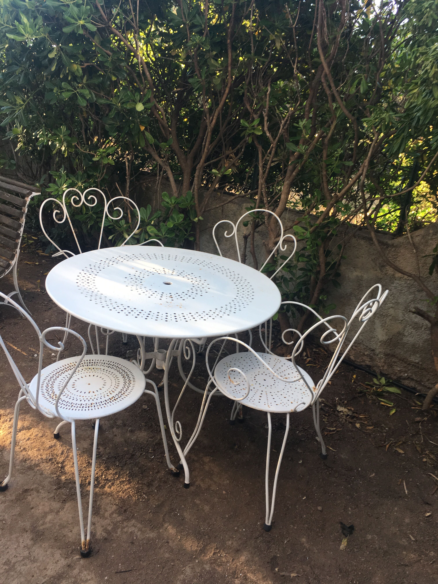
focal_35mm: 29
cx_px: 219
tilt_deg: -20.3
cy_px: 292
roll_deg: -6.7
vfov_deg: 61.7
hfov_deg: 48.2
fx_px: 489
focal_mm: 4.15
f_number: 2.2
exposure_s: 1/100
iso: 40
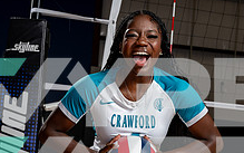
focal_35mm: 90
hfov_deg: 23.0
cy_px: 172
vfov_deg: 14.2
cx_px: 126
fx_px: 599
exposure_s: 1/250
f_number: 8
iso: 100
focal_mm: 43
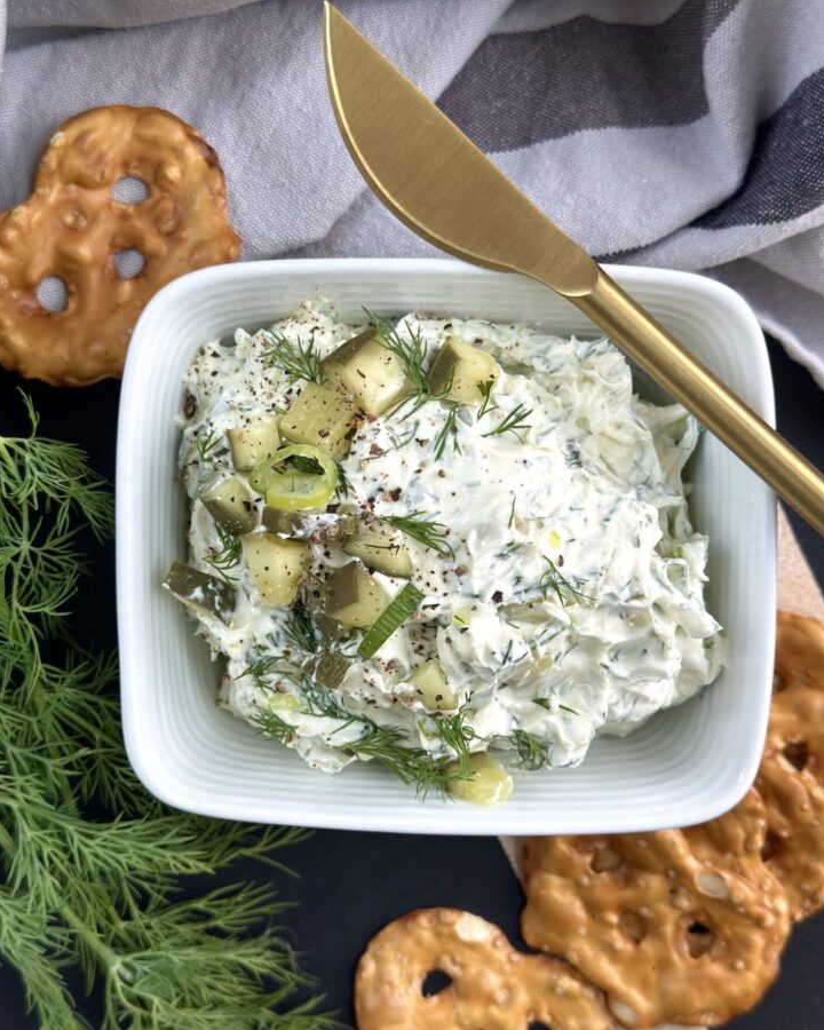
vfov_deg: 36.6
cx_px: 416
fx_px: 1555
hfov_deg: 29.7
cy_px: 560
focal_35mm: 51
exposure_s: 1/146
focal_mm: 6.86
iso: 64
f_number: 1.78
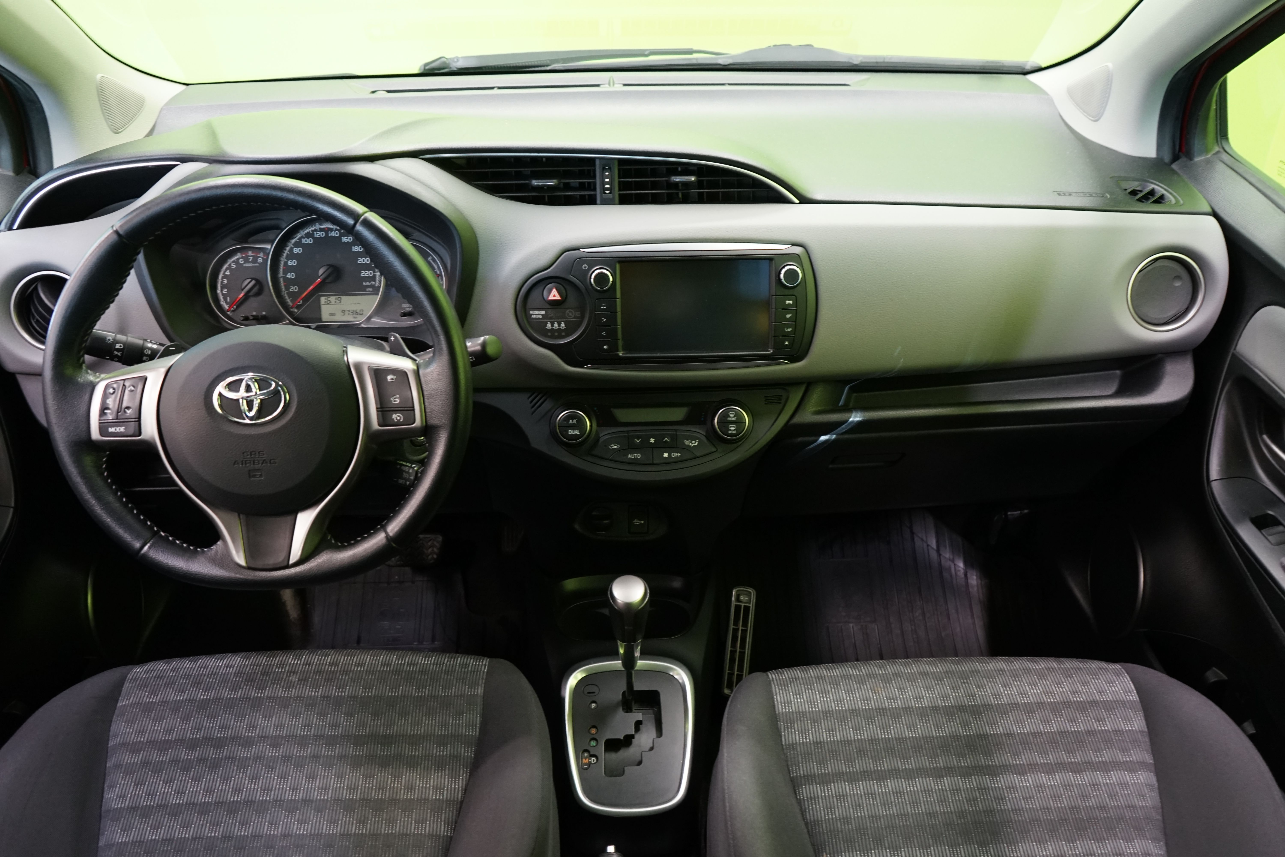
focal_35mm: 29
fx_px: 1035
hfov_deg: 63.7
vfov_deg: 45.0
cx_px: 642
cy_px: 428
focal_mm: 29
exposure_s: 1/20
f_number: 5
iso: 2000
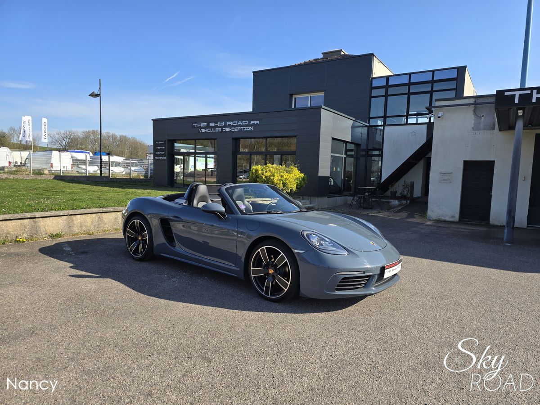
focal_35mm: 23
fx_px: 359
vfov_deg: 58.9
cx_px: 270
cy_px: 202
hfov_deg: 73.9
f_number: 1.7
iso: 12
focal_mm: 6.3
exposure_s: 1/497
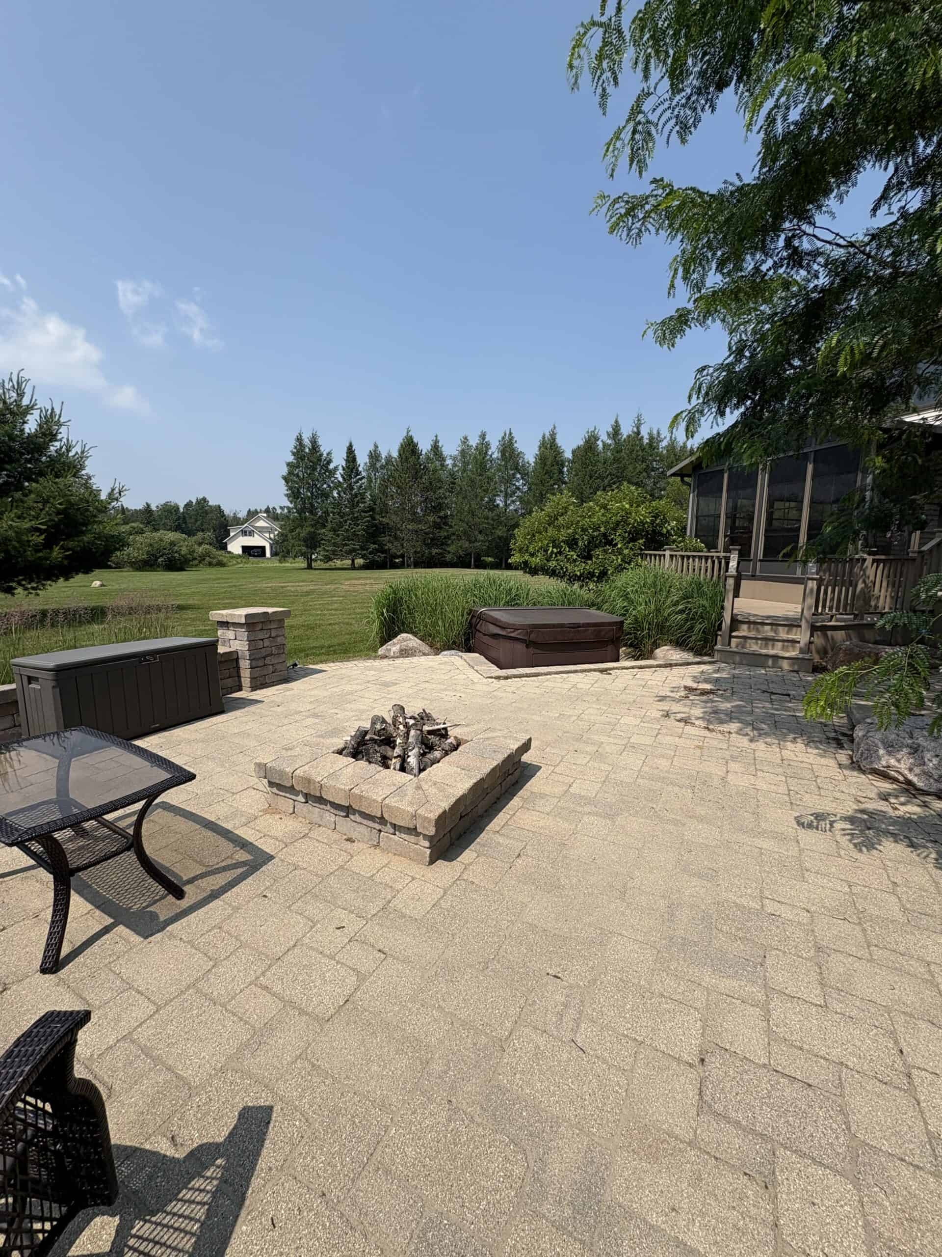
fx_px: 508
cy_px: 628
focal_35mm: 14
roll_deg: -0.8
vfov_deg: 102.1
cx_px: 471
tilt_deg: -7.0
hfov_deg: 85.7
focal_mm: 2.22
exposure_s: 1/2273
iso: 50
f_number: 2.2
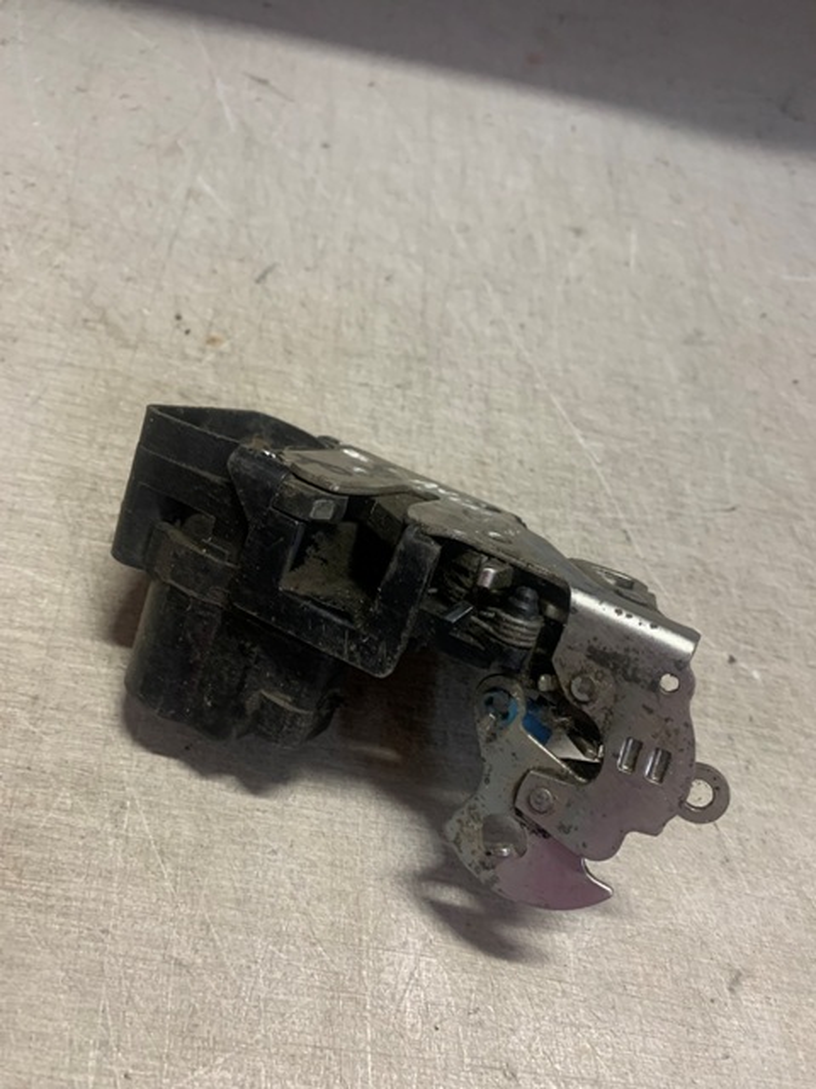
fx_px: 817
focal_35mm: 26
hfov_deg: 53.1
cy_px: 544
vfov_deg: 67.3
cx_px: 408
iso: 320
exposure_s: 1/60
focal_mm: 4.25
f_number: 1.8
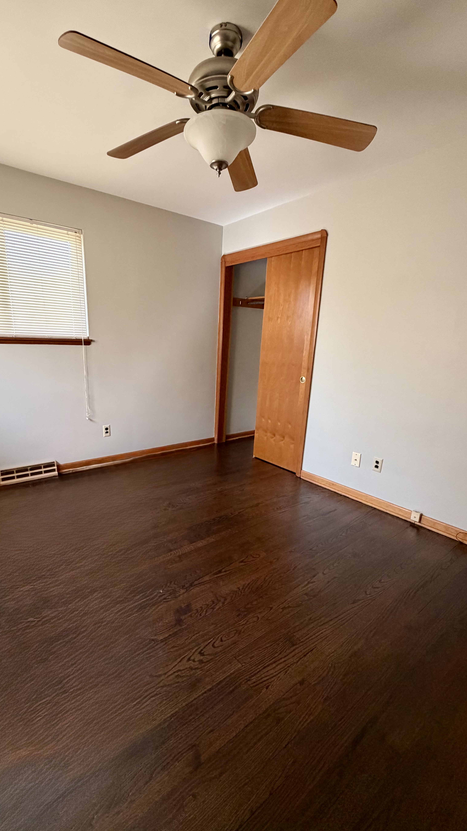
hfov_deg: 66.8
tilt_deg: -15.8
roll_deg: -1.4
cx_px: 201
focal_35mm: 16
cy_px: 434
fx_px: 352
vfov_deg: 99.3
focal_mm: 2.22
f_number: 2.2
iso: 320
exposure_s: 1/75
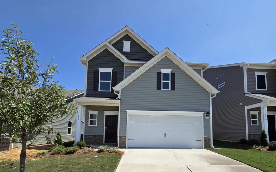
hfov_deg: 94.2
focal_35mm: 17
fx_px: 128
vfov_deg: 65.4
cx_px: 147
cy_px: 120
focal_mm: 2.2
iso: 50
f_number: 2.2
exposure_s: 1/2874
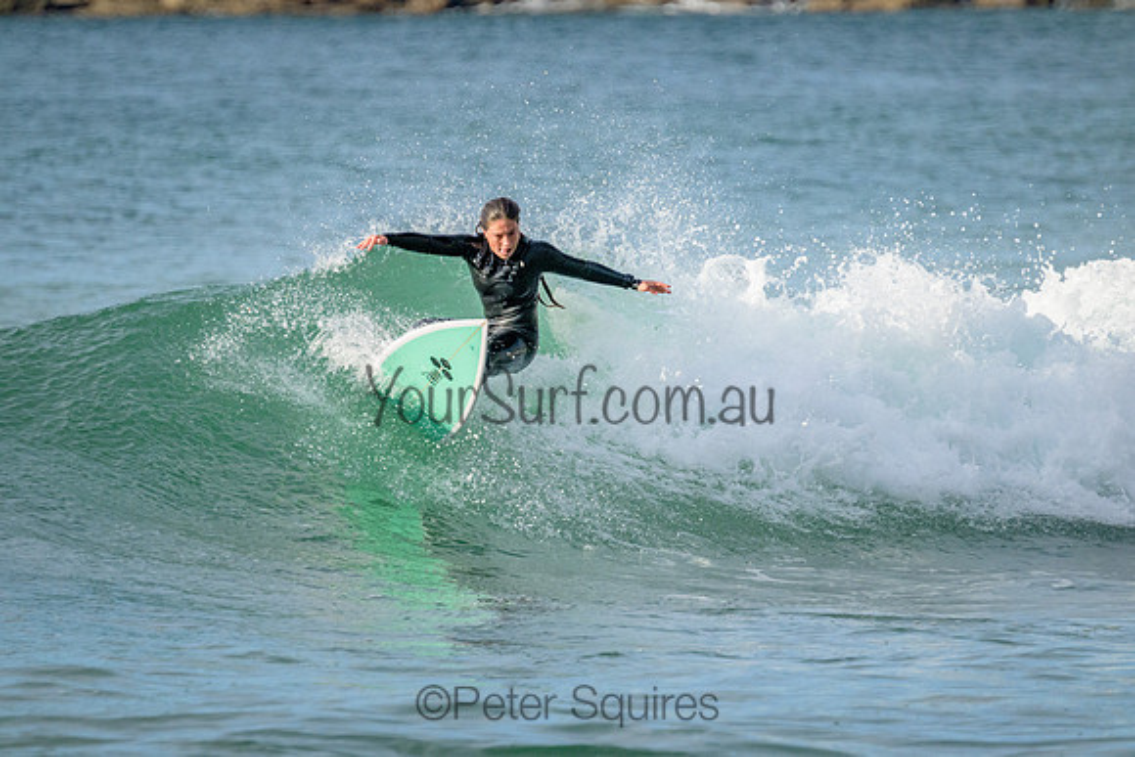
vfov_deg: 2.0
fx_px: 21443
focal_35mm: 680
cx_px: 568
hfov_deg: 3.0
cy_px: 378
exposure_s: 1/1250
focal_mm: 680
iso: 2500
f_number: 11
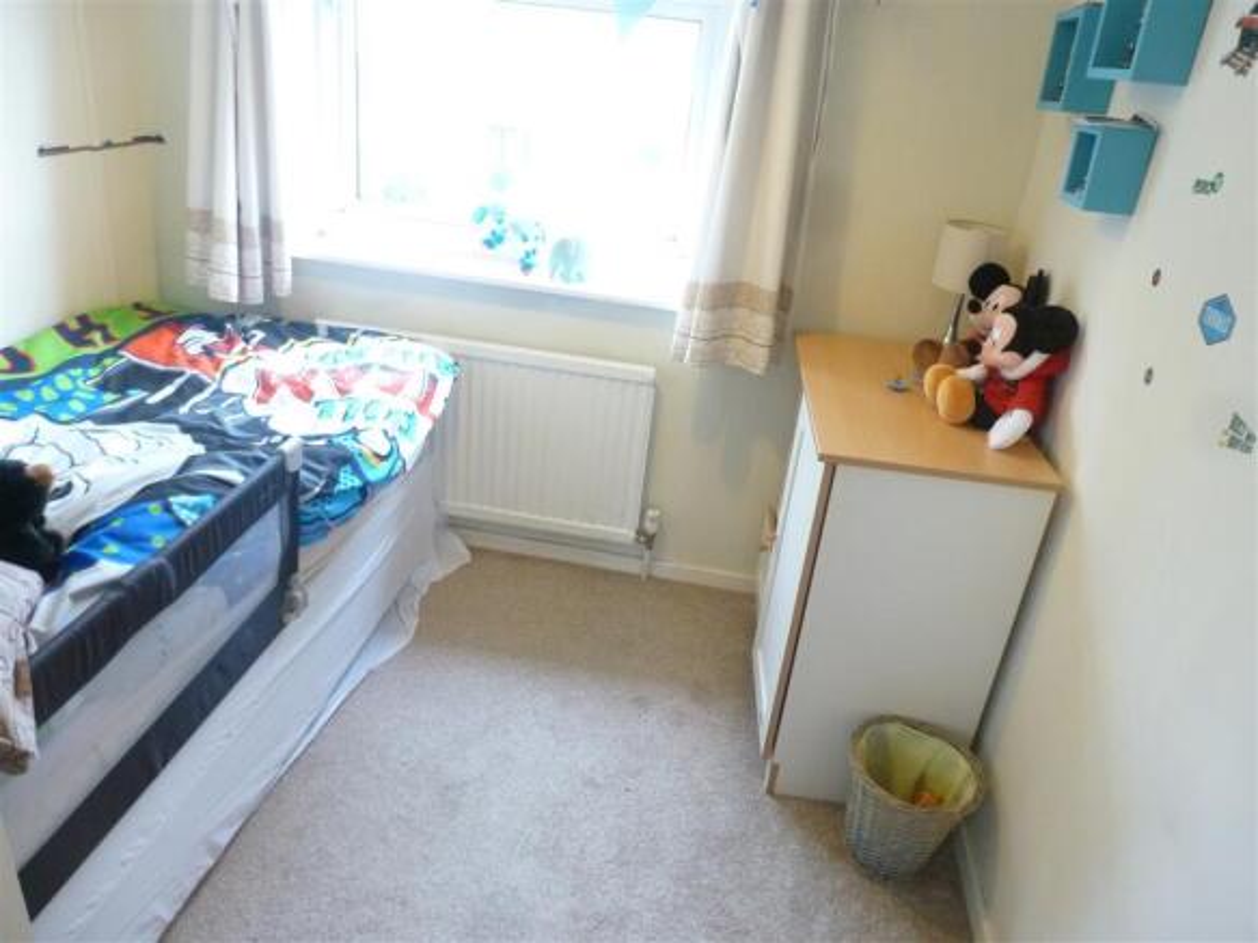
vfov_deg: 56.8
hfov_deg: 71.6
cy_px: 472
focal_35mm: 24
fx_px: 872
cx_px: 629
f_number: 3.3
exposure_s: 1/4
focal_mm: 4.3
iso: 400
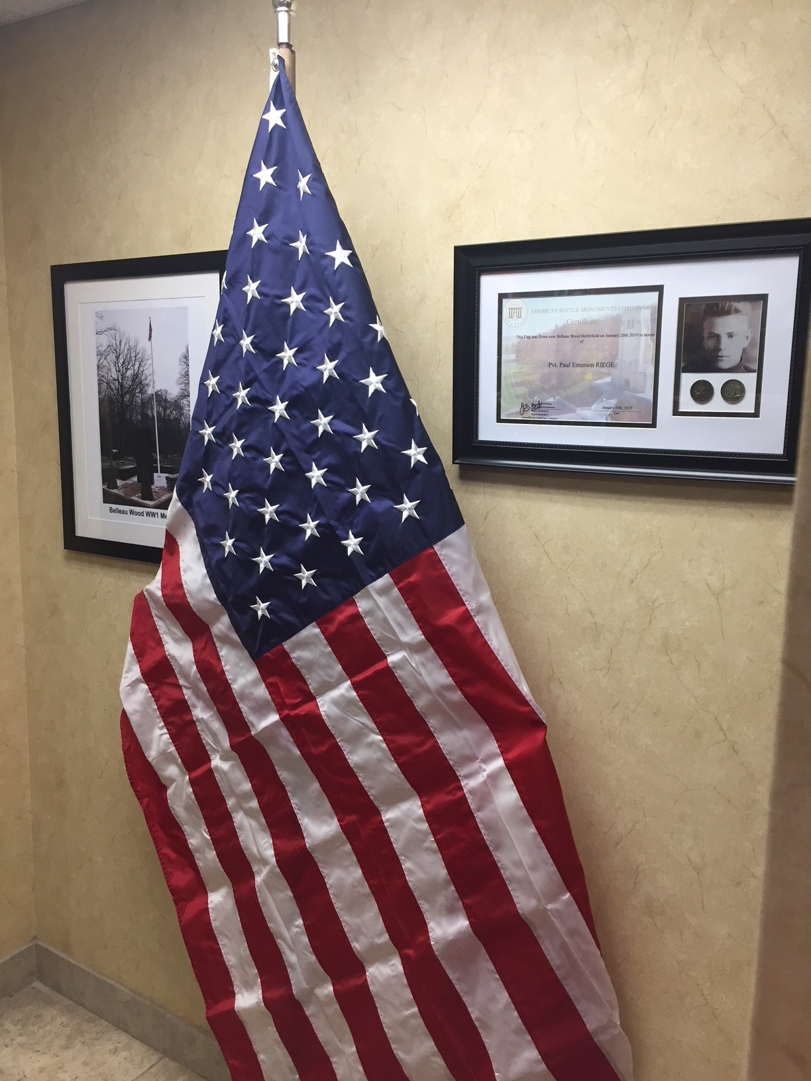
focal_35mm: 29
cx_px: 406
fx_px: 906
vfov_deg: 61.7
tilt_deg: -8.3
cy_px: 540
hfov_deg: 48.2
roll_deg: -1.2
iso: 40
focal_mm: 4.15
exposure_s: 1/30
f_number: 2.2
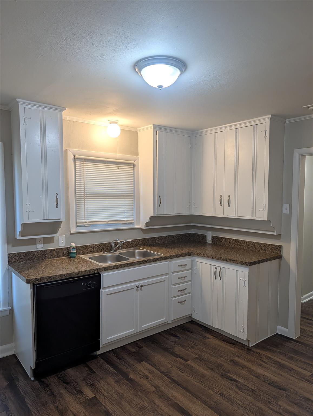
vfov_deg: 71.5
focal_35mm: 24
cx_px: 156
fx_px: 289
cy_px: 208
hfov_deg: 56.9
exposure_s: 1/120
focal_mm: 6.9
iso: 84
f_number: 1.68
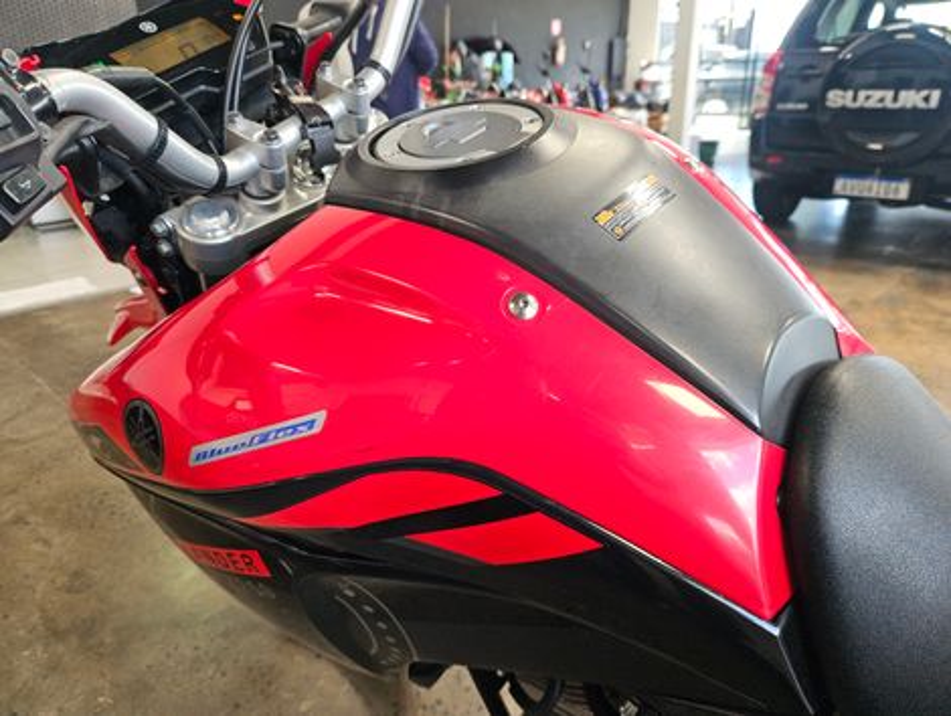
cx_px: 476
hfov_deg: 73.8
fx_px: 633
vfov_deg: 59.0
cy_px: 358
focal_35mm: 23
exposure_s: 1/120
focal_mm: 5.4
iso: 100
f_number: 1.8
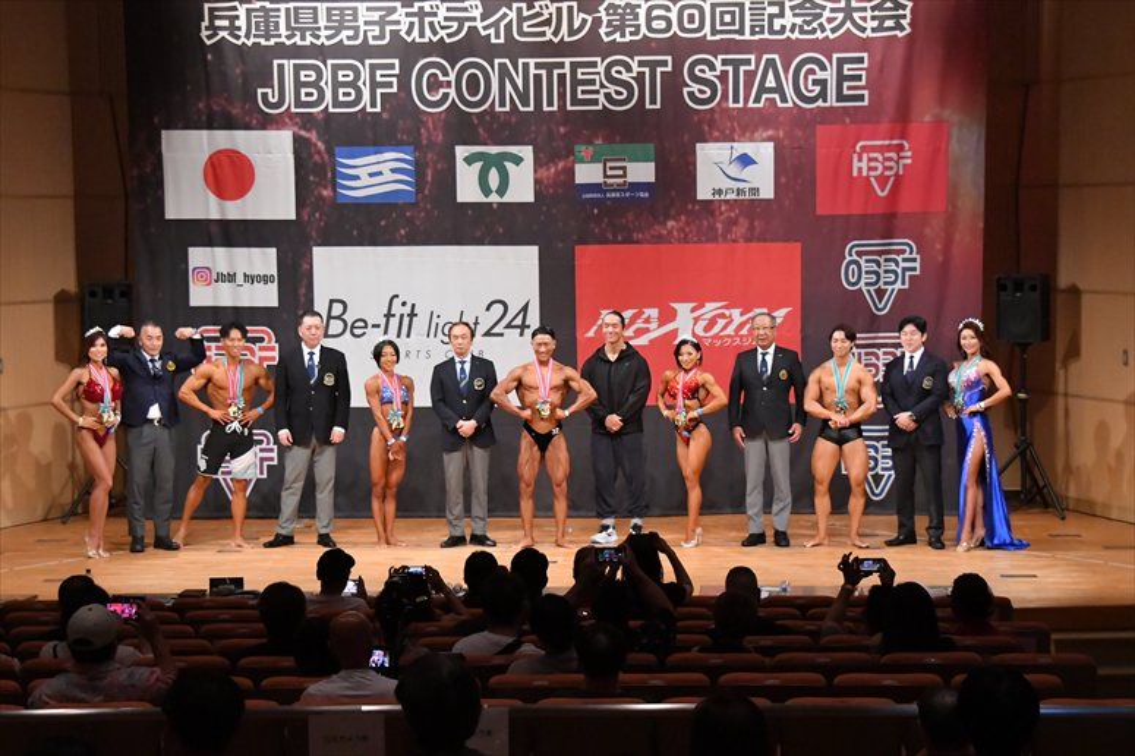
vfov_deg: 14.7
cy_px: 378
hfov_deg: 21.9
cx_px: 568
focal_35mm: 93
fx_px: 2931
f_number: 5.6
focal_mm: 62
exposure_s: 1/400
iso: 9000
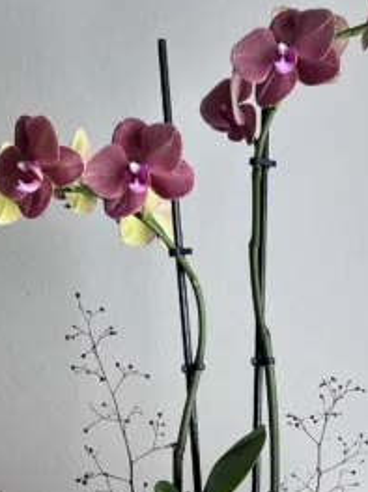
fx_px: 1121
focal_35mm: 79
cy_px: 415
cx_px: 192
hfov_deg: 18.6
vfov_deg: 24.2
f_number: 1.5
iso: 50
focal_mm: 5.7
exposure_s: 1/121
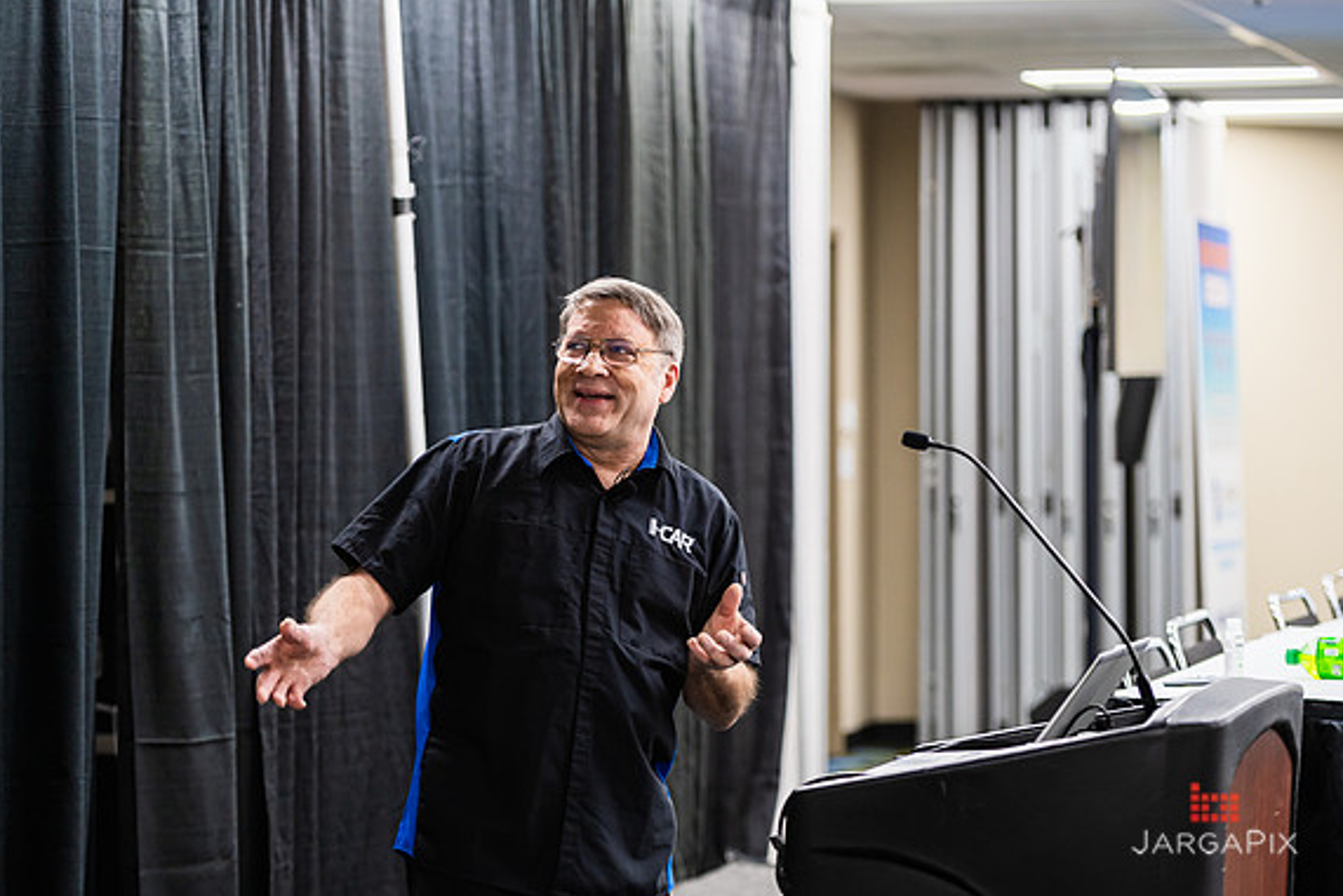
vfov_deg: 12.9
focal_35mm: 106
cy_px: 439
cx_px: 677
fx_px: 3955
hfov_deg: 19.3
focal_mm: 100
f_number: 3.2
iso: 1250
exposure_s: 1/200
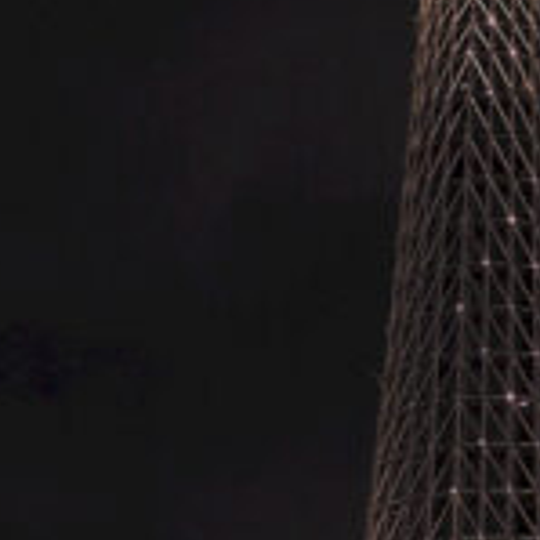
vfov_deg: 11.9
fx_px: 2577
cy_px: 174
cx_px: 705
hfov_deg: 11.6
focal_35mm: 146
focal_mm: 21.4
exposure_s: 1/15
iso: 640
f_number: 3.6
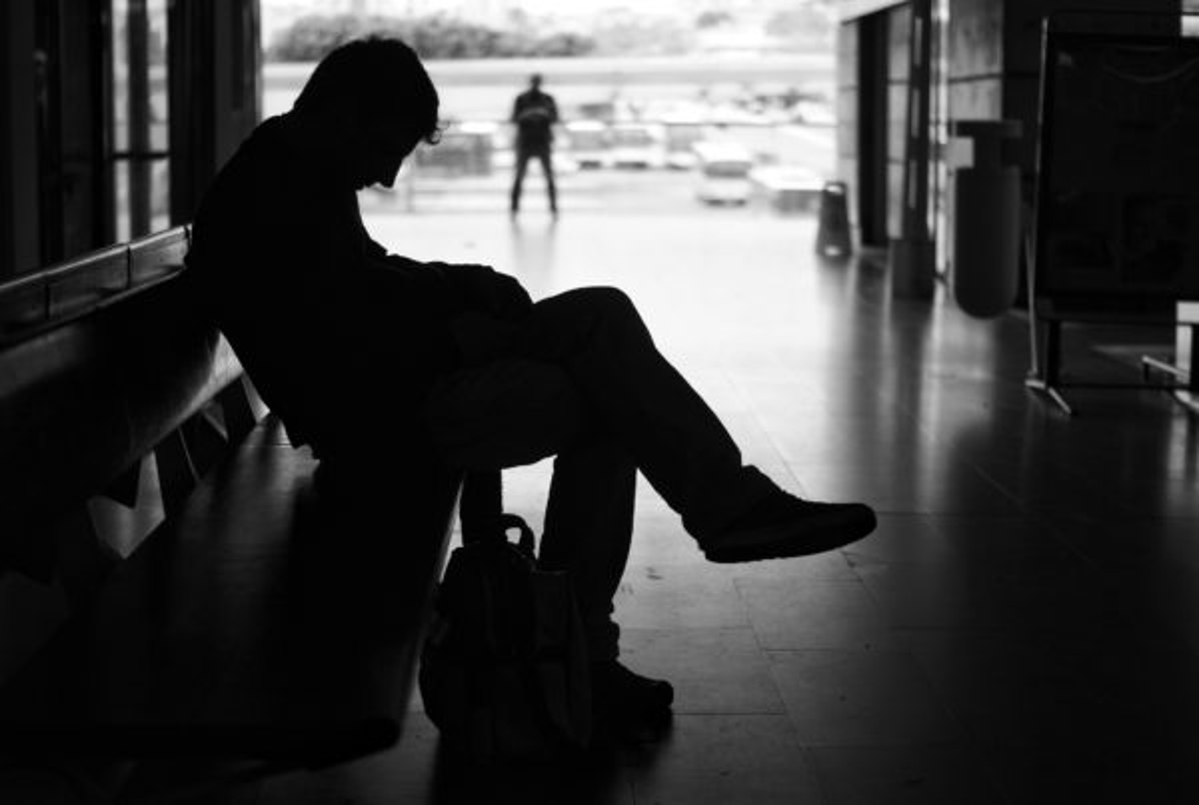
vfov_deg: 18.3
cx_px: 600
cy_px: 402
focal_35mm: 75
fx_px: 2504
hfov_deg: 26.9
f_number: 1.8
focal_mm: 50
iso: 100
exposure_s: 1/1250
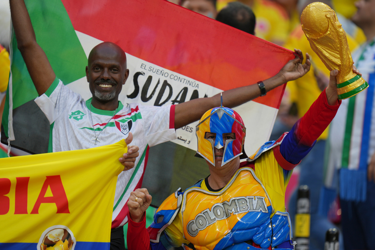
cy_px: 125
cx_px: 188
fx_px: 4165
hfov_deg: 5.2
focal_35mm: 400
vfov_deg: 3.4
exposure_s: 1/100
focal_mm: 400
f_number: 2.8
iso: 160
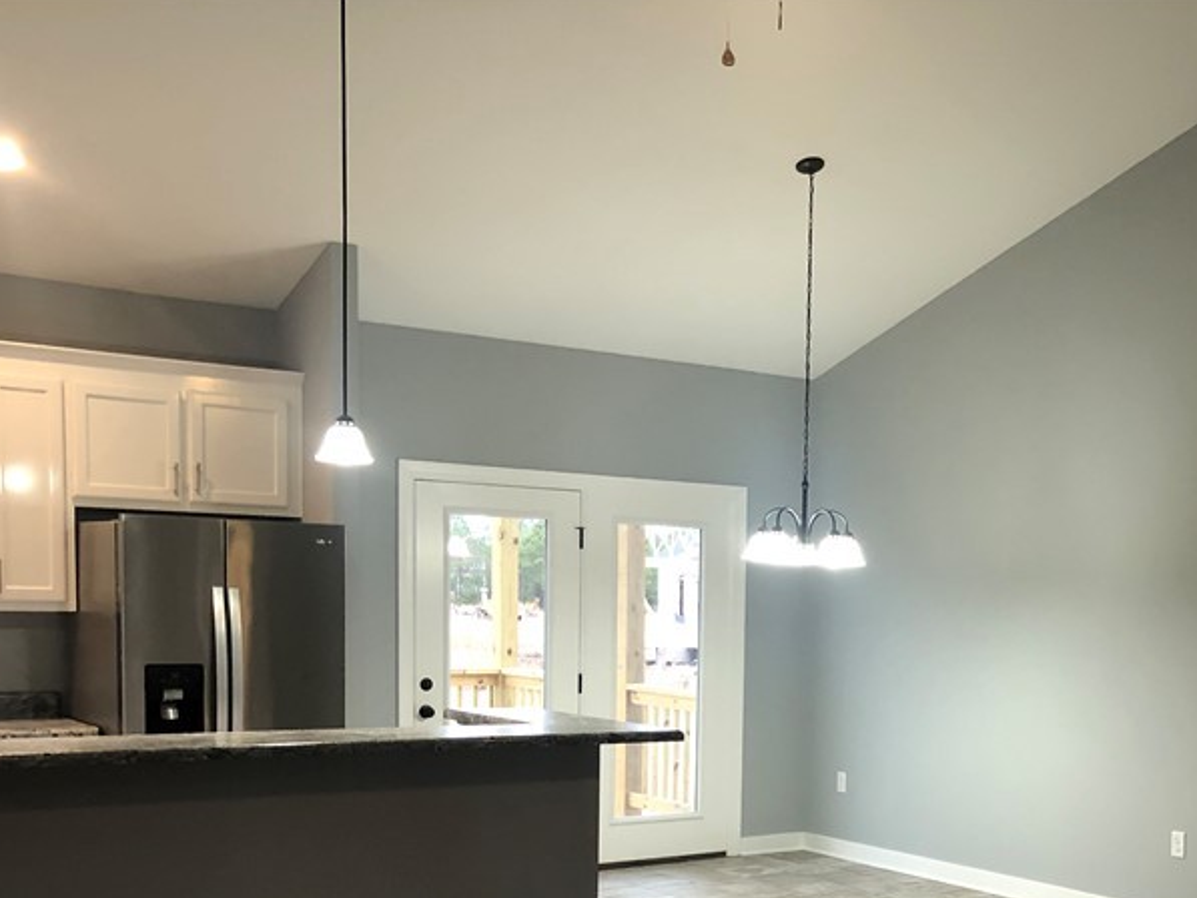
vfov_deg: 29.4
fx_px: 1660
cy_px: 760
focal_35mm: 48
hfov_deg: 38.6
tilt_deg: -5.1
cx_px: 898
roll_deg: -2.3
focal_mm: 4
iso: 40
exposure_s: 1/17
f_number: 1.8
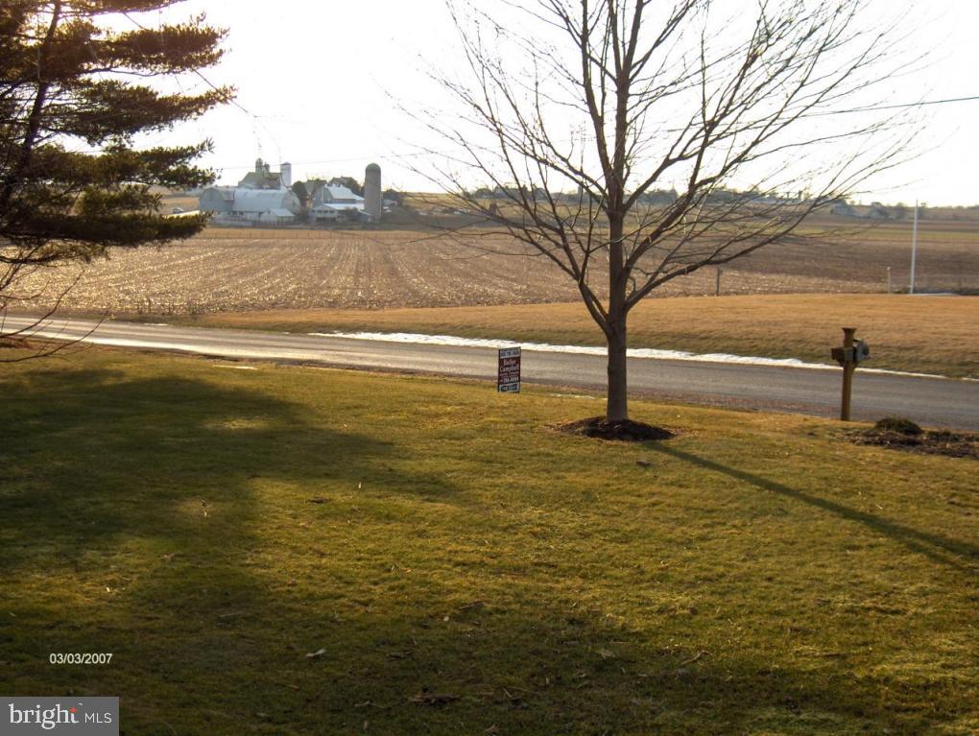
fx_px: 1246
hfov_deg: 42.9
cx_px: 490
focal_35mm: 44
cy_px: 368
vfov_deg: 32.9
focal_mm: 9
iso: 100
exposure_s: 1/275
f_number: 2.9
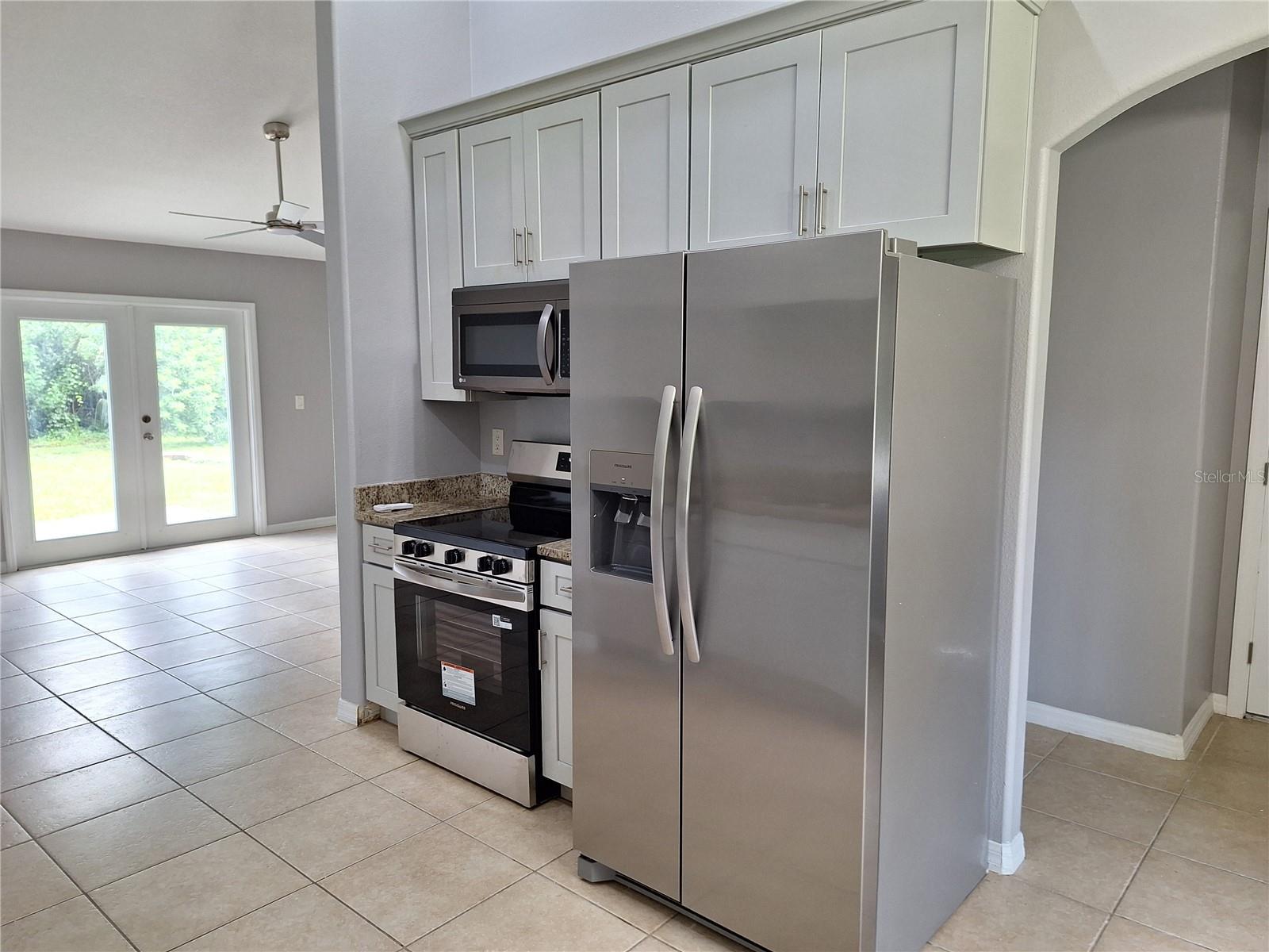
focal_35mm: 23
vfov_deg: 58.9
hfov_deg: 73.9
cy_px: 476
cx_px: 634
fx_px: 843
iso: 64
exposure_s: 1/60
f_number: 1.8
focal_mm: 5.54
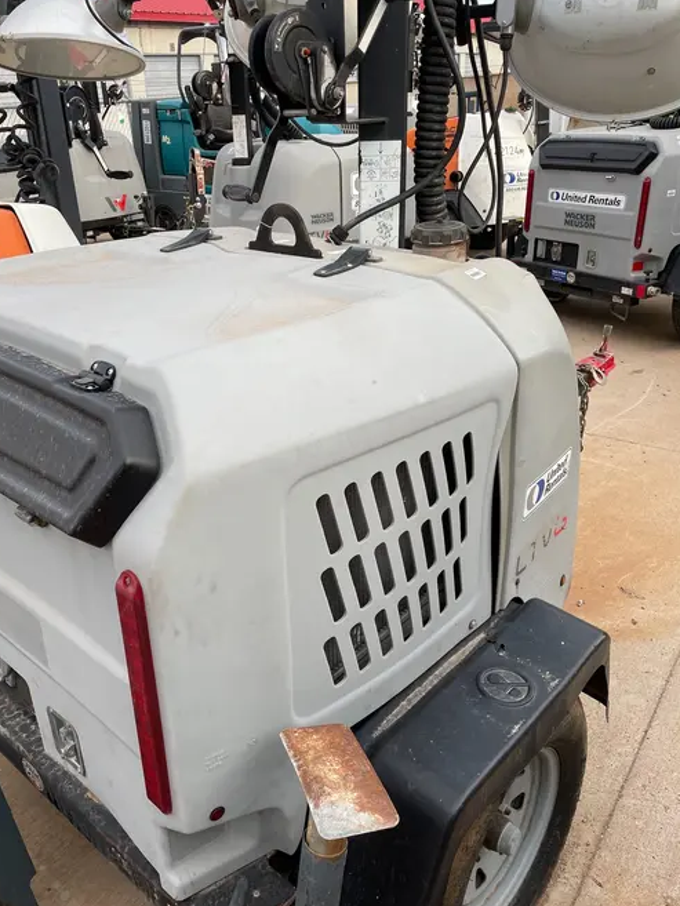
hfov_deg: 48.2
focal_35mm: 29
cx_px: 314
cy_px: 476
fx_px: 759
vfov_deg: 61.6
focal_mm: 4.2
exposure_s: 1/479
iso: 32
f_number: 1.6
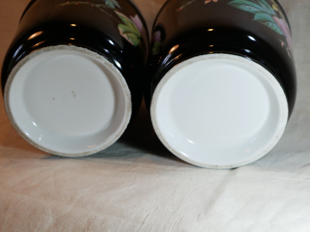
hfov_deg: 32.2
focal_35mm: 60
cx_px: 155
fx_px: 538
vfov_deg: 24.4
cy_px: 116
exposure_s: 1/200
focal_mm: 30
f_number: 4.5
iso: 200
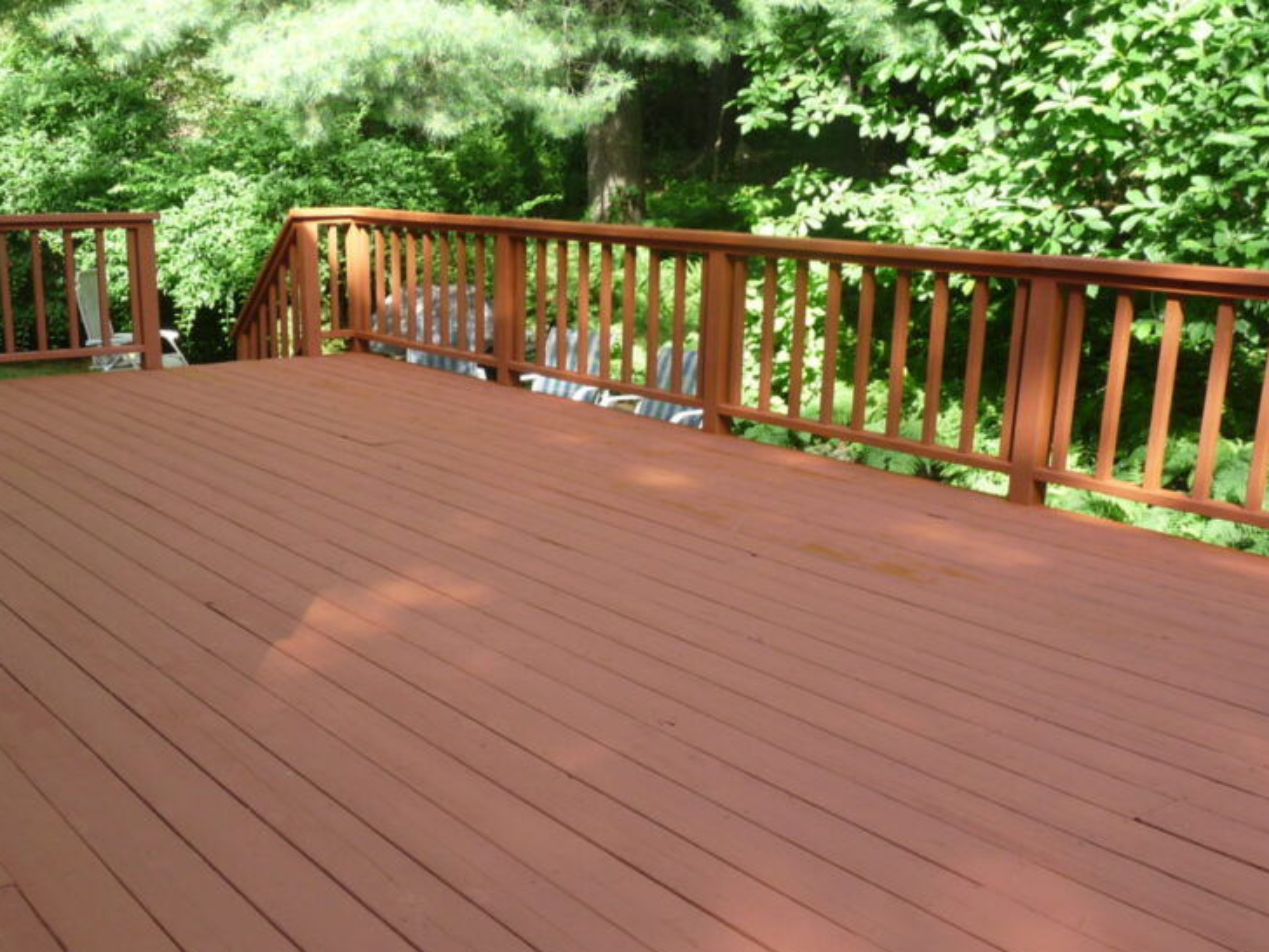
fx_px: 1393
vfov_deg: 37.5
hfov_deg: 48.7
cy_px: 600
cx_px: 521
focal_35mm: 38
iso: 100
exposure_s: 1/100
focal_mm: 4.8
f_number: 2.8
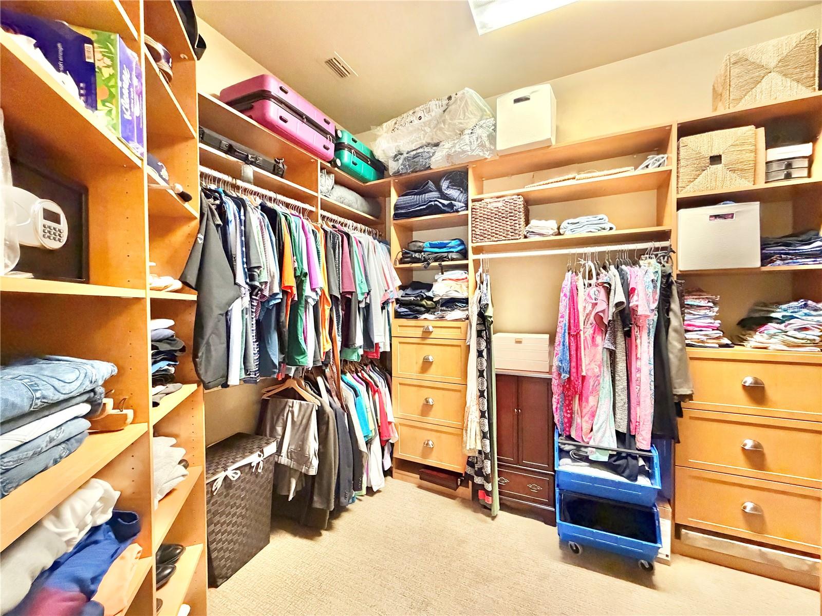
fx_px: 332
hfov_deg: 102.1
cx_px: 411
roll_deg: +0.8
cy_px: 308
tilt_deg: -1.7
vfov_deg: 85.7
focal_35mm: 14
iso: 1000
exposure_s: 1/60
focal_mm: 2.22
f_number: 2.2
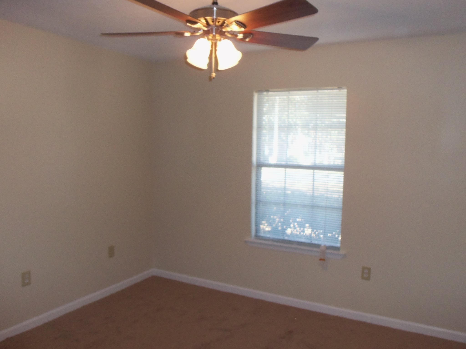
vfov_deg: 49.7
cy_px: 174
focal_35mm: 28
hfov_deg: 63.4
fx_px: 377
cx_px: 233
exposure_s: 1/60
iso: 200
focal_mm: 5.1
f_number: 3.3
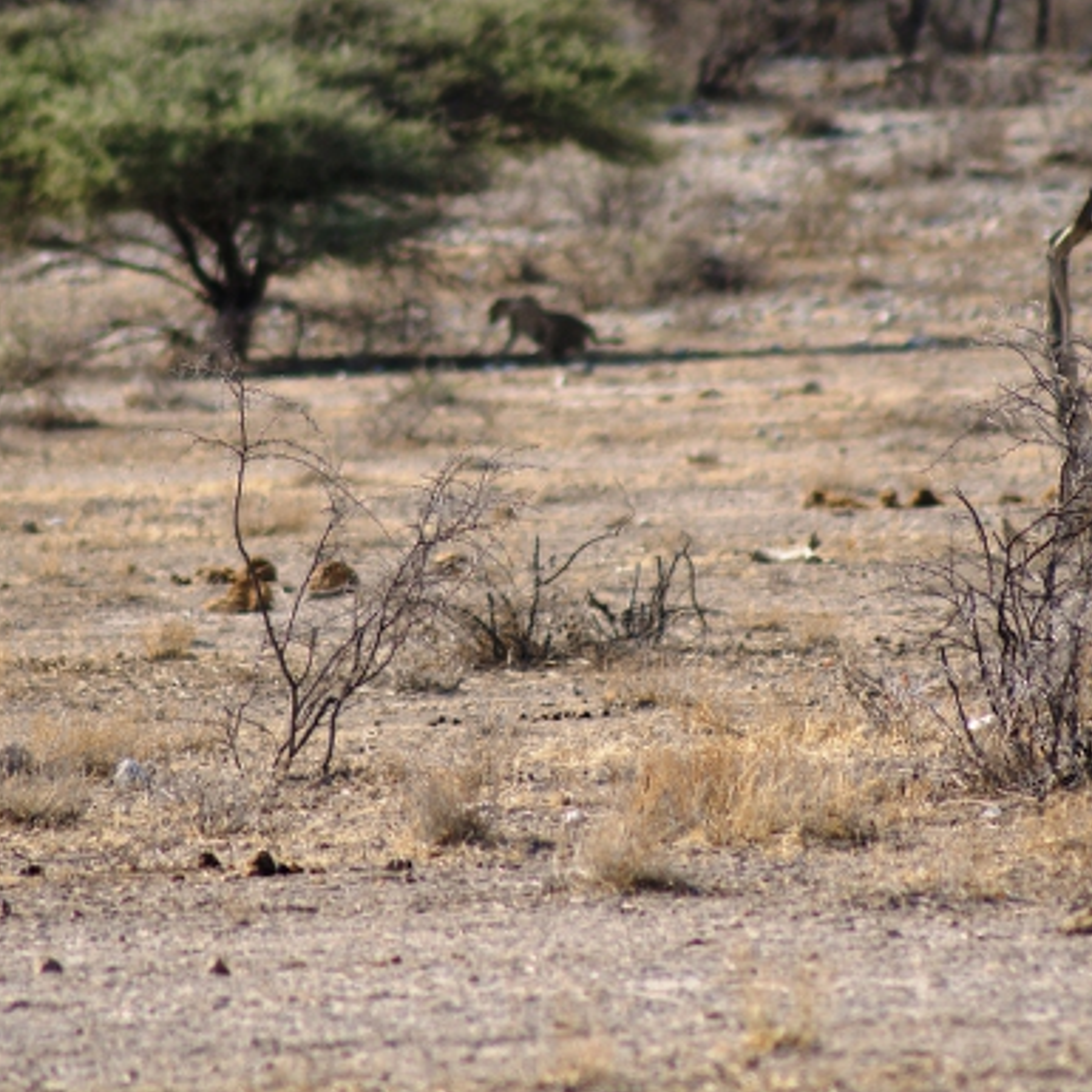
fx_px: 28410
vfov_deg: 2.2
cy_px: 406
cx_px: 550
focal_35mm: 796
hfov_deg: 2.2
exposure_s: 1/500
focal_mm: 300
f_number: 5.6
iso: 125
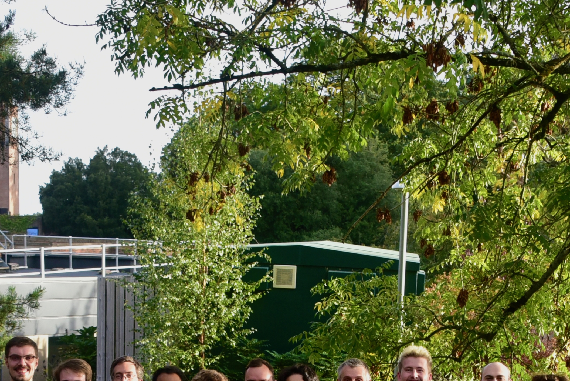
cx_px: 288
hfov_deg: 23.6
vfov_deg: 15.3
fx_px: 1362
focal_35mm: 86
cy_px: 466
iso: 800
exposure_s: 1/200
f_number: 8
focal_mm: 32
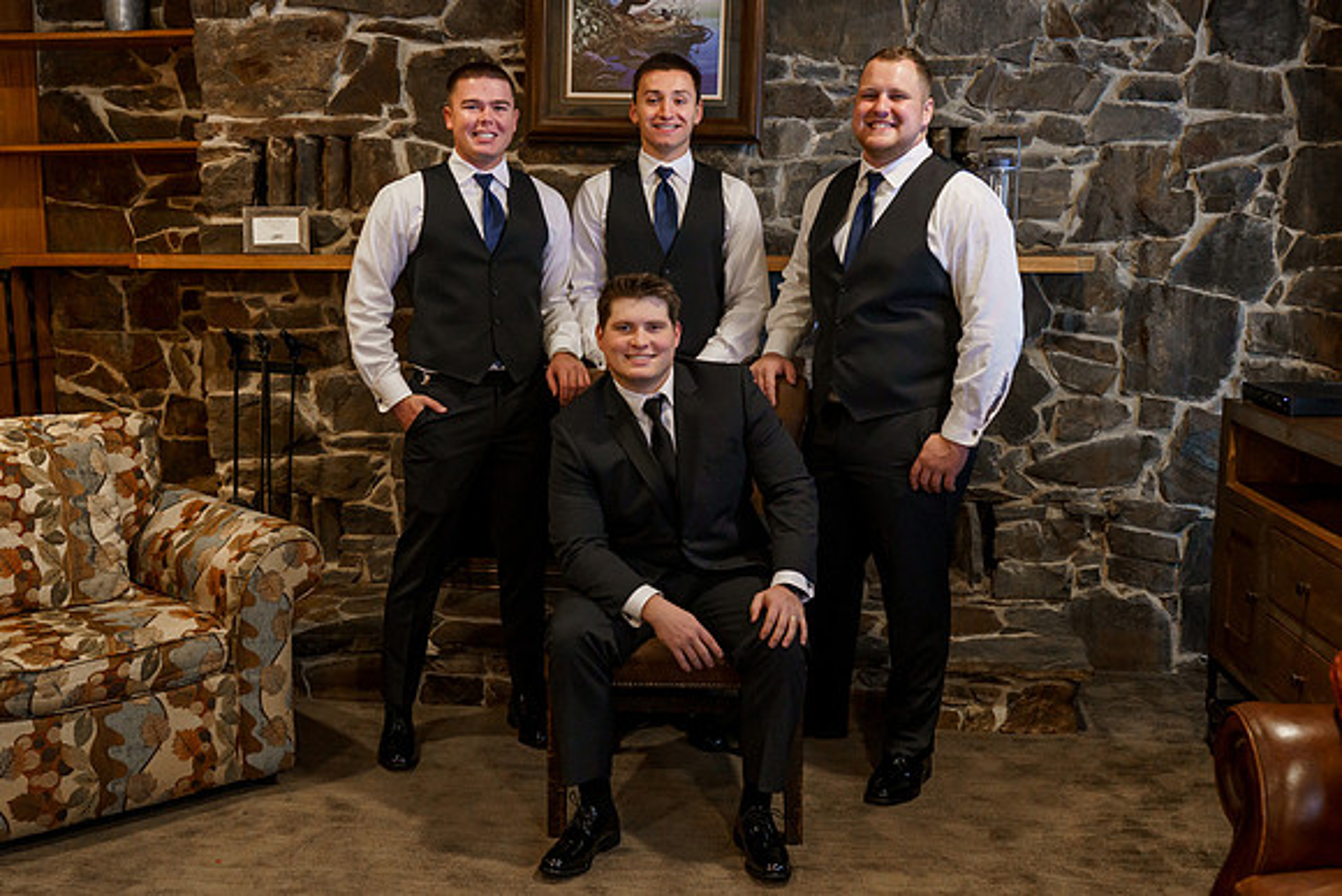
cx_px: 612
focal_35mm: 38
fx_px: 1421
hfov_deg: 50.5
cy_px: 445
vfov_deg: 35.0
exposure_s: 1/200
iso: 3200
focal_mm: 35
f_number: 4
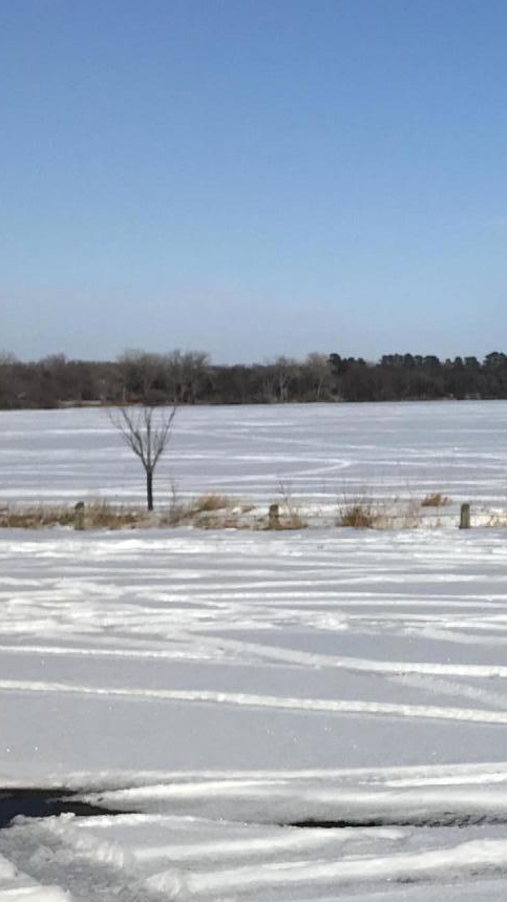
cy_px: 331
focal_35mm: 71
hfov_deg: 15.1
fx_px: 1697
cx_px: 871
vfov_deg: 29.6
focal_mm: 3.99
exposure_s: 1/8000
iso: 20
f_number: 1.8
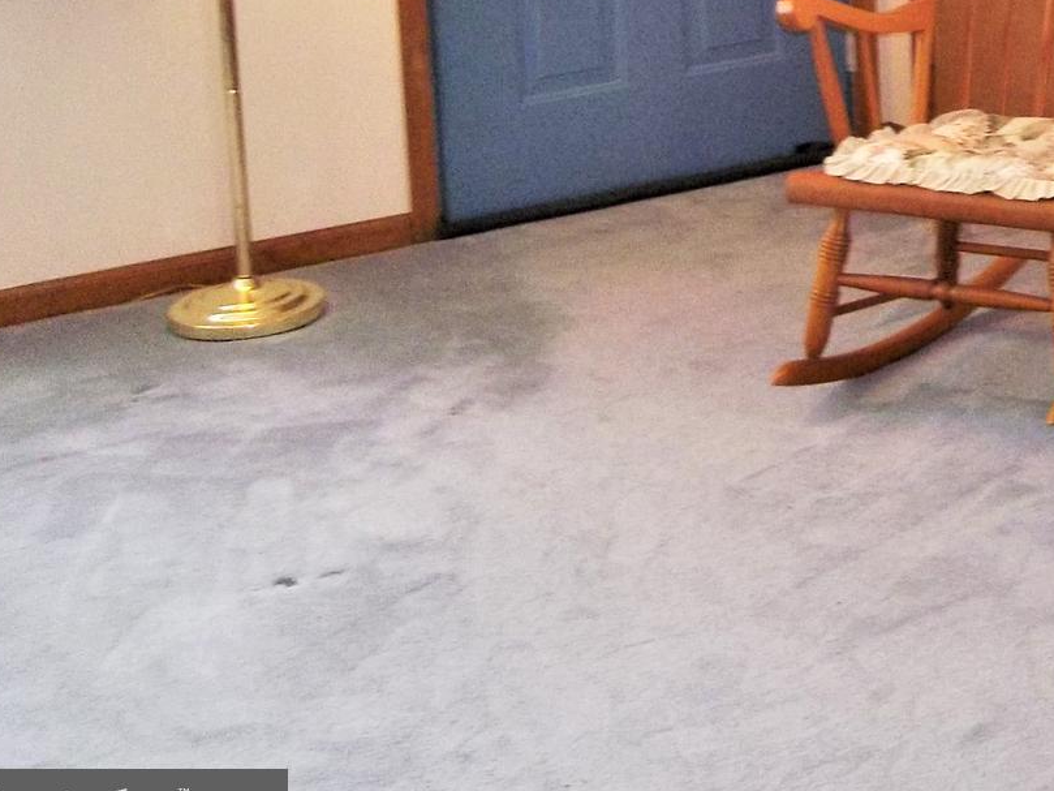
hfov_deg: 22.1
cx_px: 1296
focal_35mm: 81
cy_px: -125
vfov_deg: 17.5
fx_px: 2467
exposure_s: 1/30
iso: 160
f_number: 2.9
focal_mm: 5.7
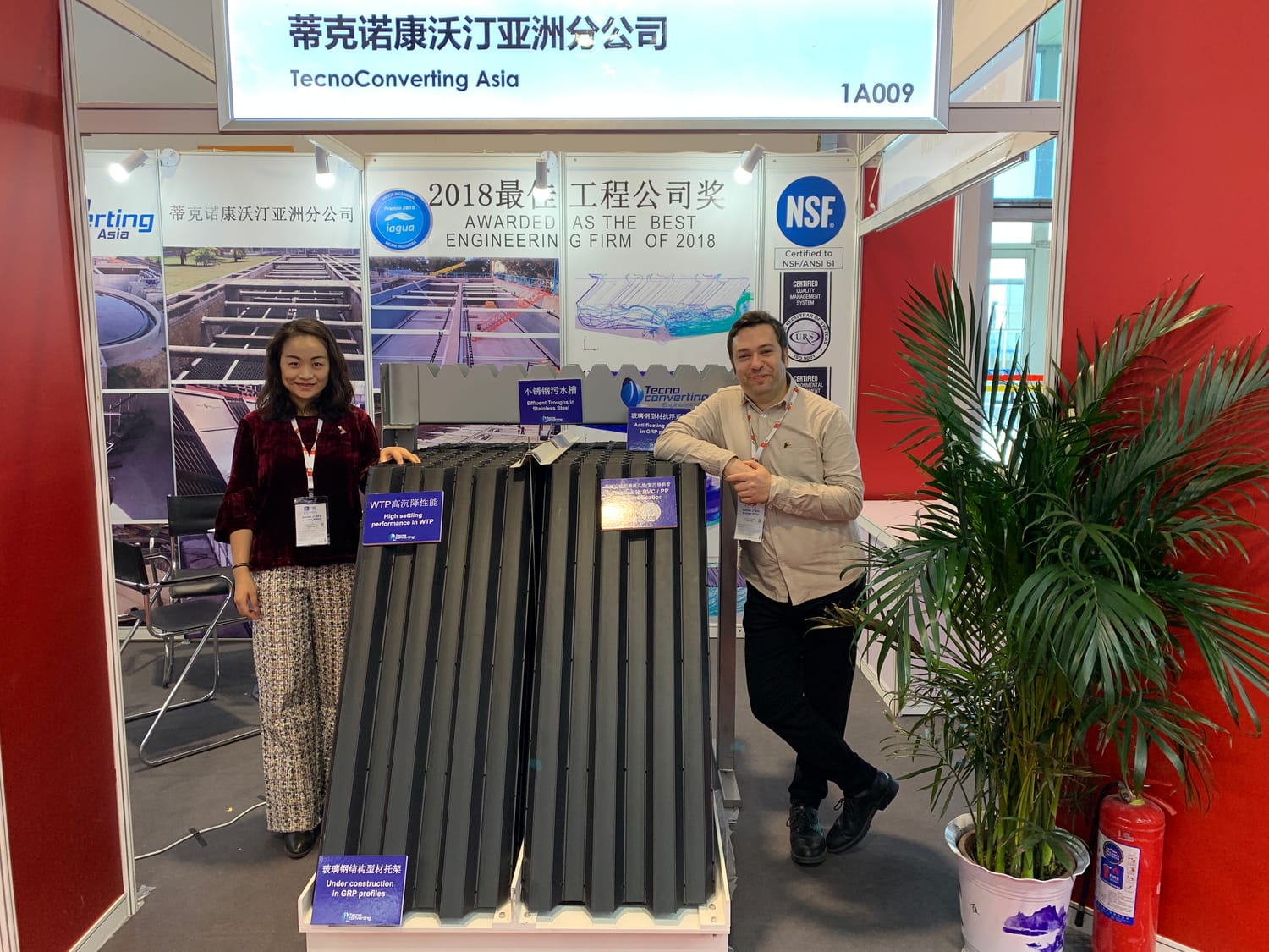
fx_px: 953
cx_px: 634
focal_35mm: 26
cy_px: 476
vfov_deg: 53.1
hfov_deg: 67.3
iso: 64
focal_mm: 4.25
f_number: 1.8
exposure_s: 1/50
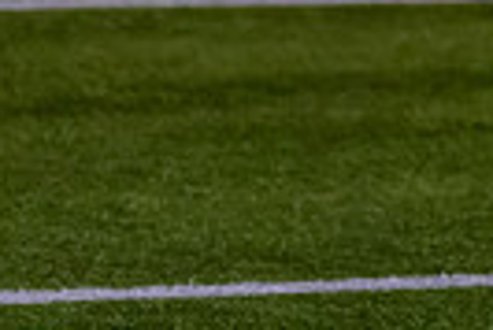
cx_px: 1039
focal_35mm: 626
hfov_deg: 3.3
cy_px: -504
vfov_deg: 2.2
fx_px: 8582
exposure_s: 1/1000
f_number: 2.8
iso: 3200
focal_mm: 111
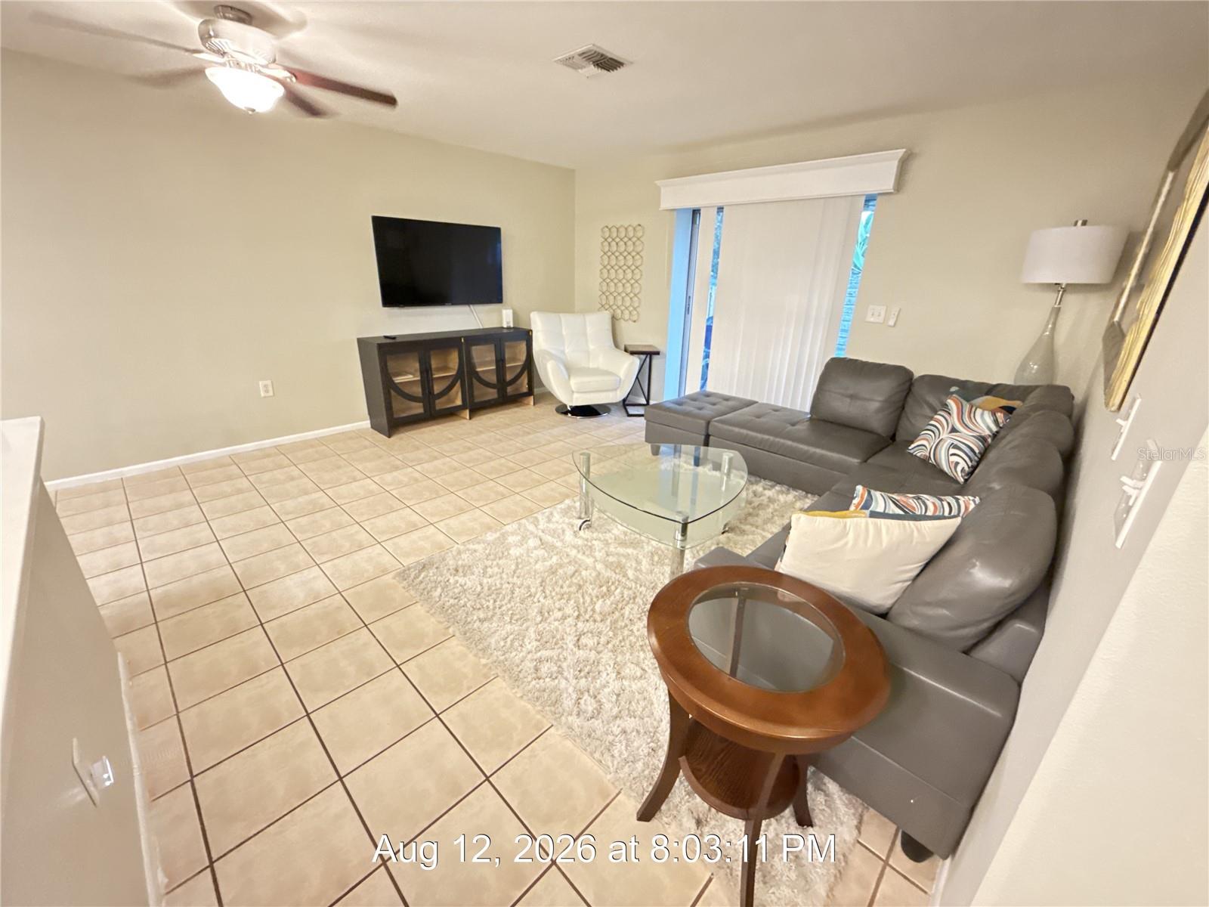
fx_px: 489
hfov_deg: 102.1
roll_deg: -1.3
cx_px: 604
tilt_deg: -19.8
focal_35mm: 14
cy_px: 454
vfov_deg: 85.7
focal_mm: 2.22
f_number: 2.2
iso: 2000
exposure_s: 1/30
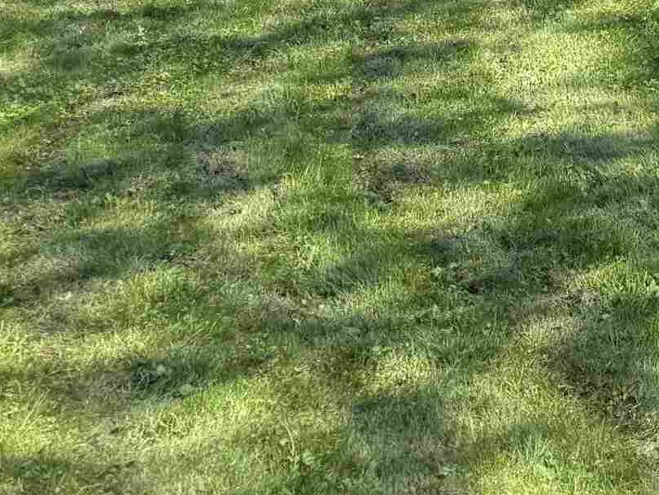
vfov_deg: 15.0
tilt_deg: -5.2
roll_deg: +0.8
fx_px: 1733
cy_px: -253
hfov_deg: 17.3
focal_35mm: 91
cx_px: 1211
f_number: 1.78
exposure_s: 1/831
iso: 100
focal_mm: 6.76
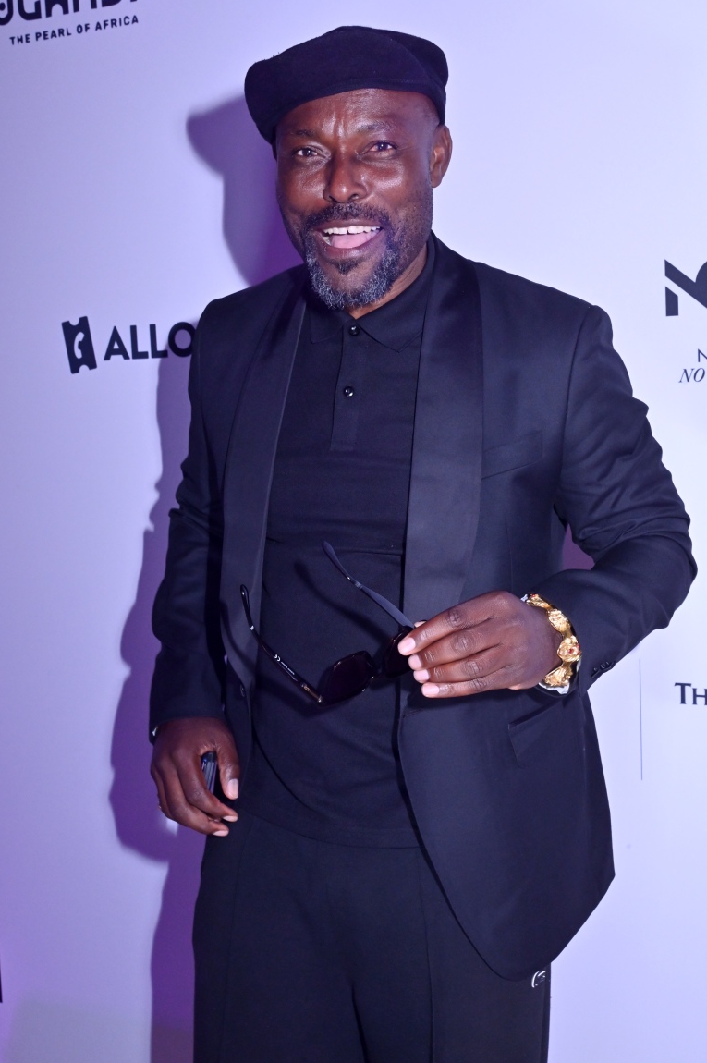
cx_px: 349
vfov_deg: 41.1
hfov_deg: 28.0
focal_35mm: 48
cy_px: 534
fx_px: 1416
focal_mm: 46
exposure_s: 1/80
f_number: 14
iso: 2500
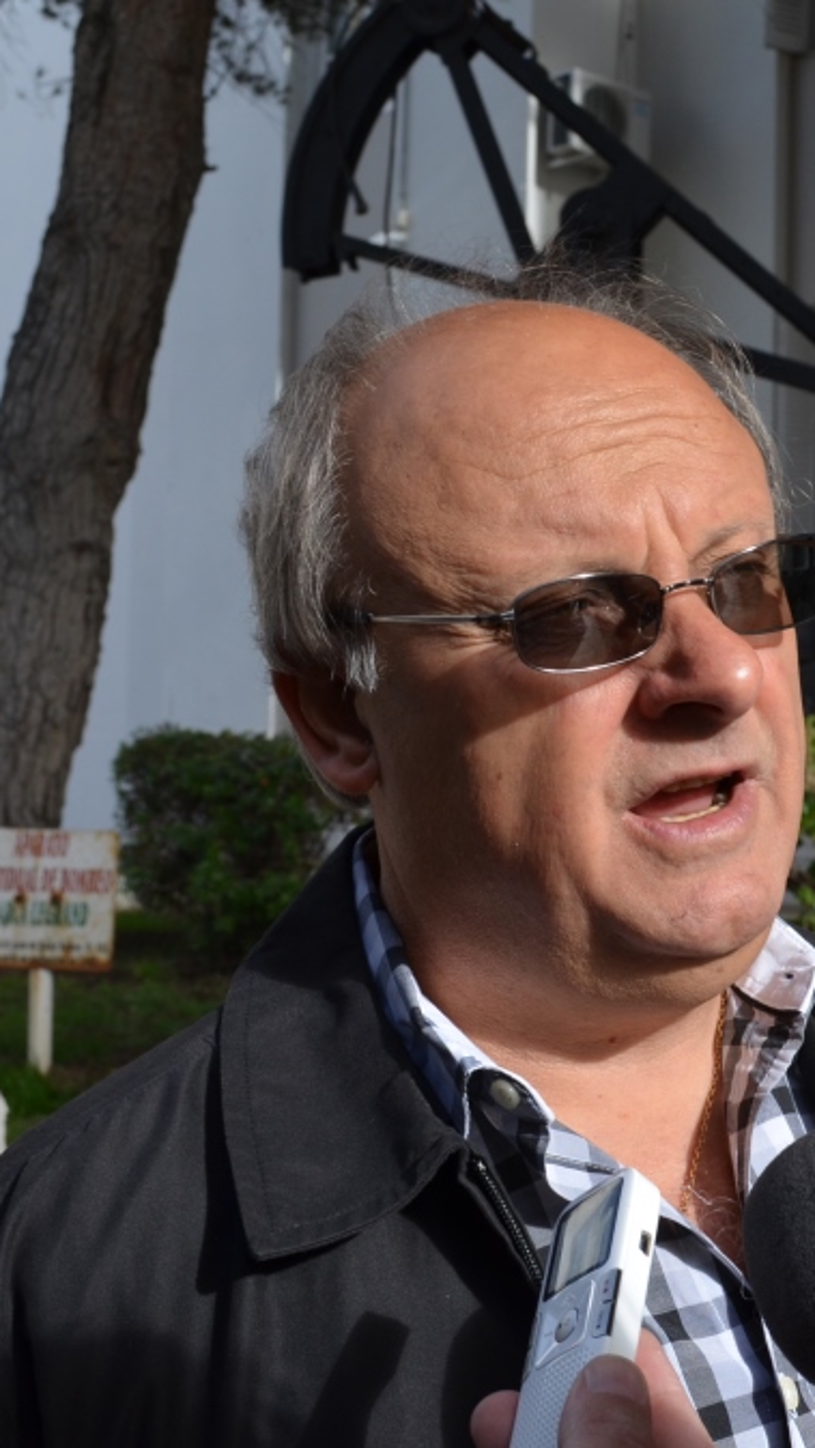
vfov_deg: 33.8
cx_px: 667
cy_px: 723
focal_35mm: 62
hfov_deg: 19.2
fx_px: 2380
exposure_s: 1/200
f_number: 7.1
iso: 200
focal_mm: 26
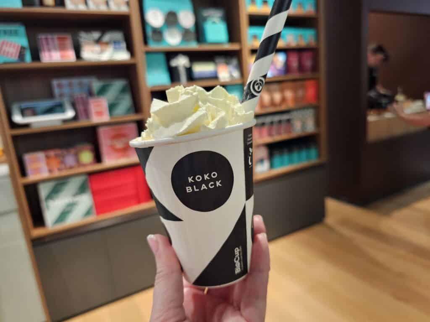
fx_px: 286
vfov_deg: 58.9
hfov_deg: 73.9
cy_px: 161
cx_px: 215
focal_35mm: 23
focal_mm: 6.3
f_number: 1.7
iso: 500
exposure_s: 1/100
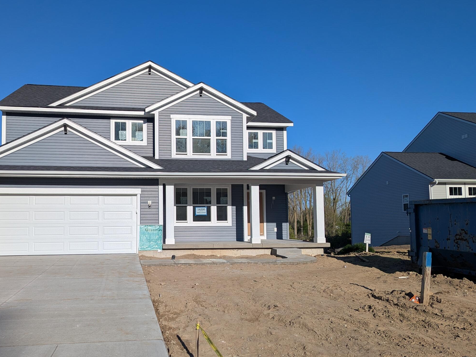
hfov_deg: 57.8
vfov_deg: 45.3
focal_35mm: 31
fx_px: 426
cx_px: 186
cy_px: 208
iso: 41
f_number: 1.85
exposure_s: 1/3774
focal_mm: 6.81
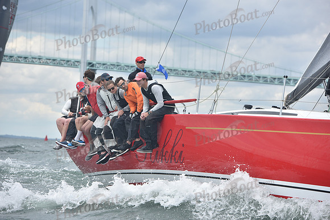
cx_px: 165
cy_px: 110
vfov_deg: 8.6
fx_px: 1467
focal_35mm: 160
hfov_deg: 12.8
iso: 250
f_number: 6.3
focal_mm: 160
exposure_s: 1/1000
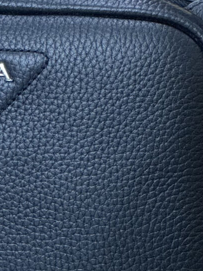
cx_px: 31
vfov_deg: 5.4
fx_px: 2848
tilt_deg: -2.5
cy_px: 24
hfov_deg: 4.1
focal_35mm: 364
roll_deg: -0.3
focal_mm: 9
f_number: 2.8
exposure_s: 1/50
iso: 200
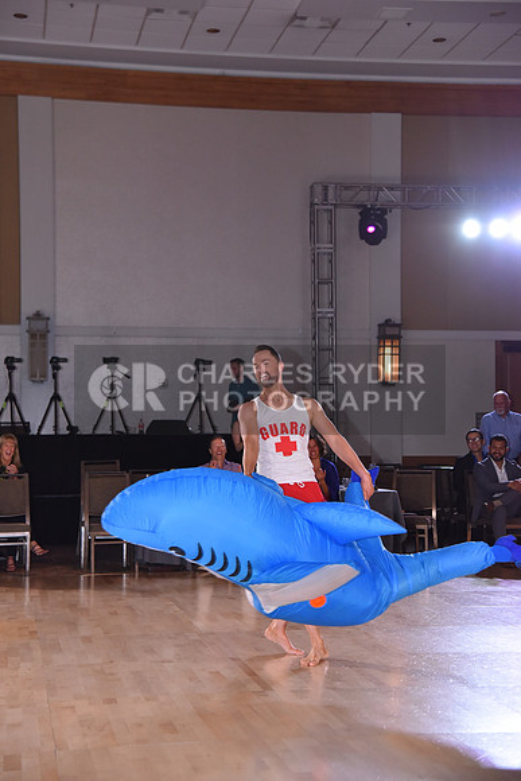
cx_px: 260
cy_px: 390
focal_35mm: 62
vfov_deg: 32.4
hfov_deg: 21.9
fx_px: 1345
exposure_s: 1/250
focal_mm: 62
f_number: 5.6
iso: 2000
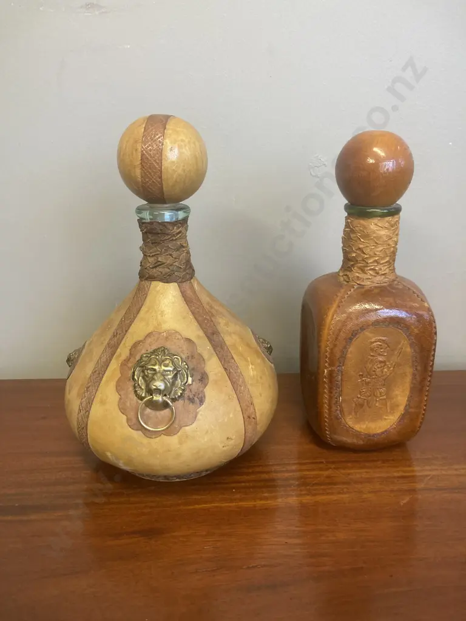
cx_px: 233
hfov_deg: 49.7
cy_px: 310
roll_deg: +1.4
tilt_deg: -18.4
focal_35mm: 28
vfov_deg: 63.4
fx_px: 503
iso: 160
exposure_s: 1/60
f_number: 1.8
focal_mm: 3.99
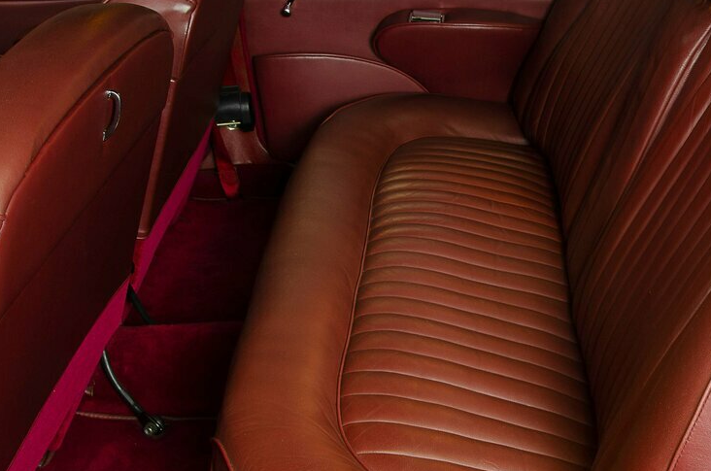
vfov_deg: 22.9
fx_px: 1163
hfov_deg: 33.6
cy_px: 269
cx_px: 484
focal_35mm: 59
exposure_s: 1.6
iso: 200
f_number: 14
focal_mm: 24
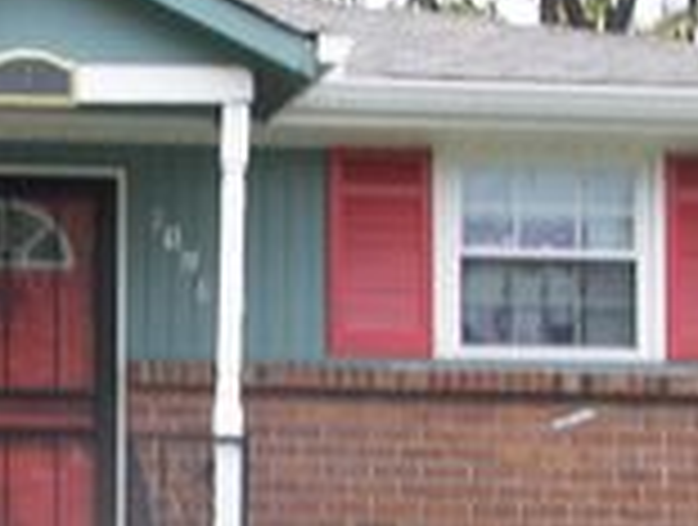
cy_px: 483
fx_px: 4487
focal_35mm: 222
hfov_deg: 8.9
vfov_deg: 6.7
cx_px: 41
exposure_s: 1/40
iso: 50
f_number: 2.8
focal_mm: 11.4
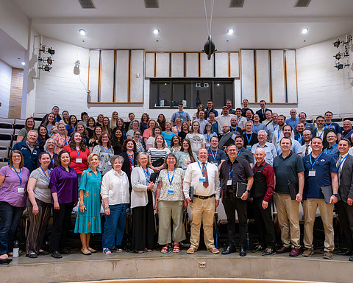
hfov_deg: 62.2
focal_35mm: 28
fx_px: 293
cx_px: 184
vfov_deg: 51.5
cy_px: 146
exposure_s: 1/160
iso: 8000
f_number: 6.3
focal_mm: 24
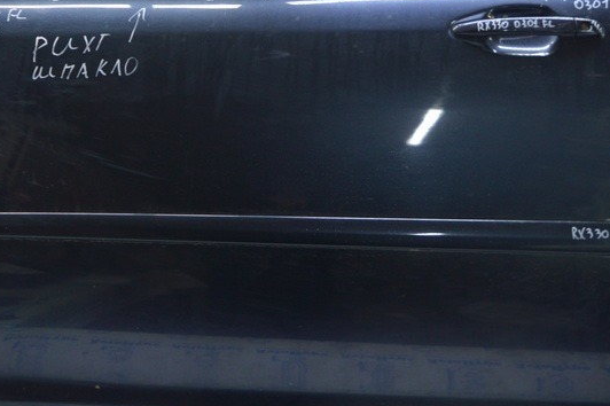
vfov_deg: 25.6
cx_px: 224
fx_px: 881
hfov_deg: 37.9
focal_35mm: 52
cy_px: 90
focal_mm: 18
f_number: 3.5
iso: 400
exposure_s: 1/40
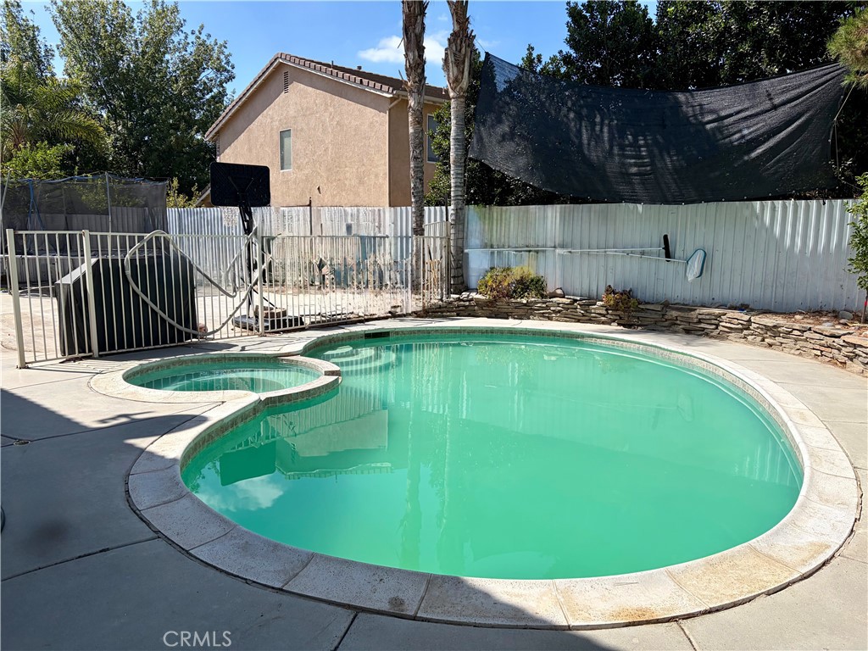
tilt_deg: -8.4
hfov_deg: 67.3
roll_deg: -0.3
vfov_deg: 53.1
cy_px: 326
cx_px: 434
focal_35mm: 26
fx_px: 652
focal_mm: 5.96
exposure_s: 1/4065
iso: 50
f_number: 1.6
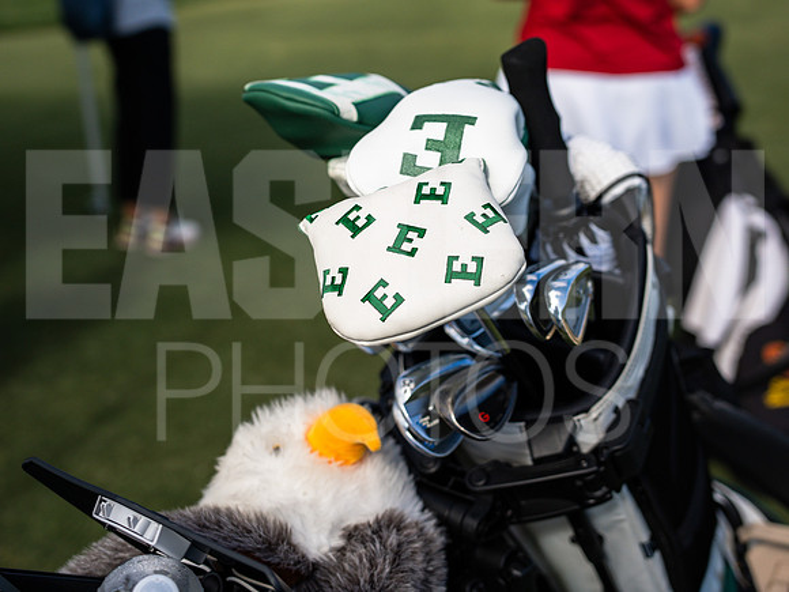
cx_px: 371
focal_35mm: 53
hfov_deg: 36.3
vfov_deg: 27.6
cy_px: 248
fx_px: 1202
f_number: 3.2
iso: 125
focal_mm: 41.9
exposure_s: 1/4000
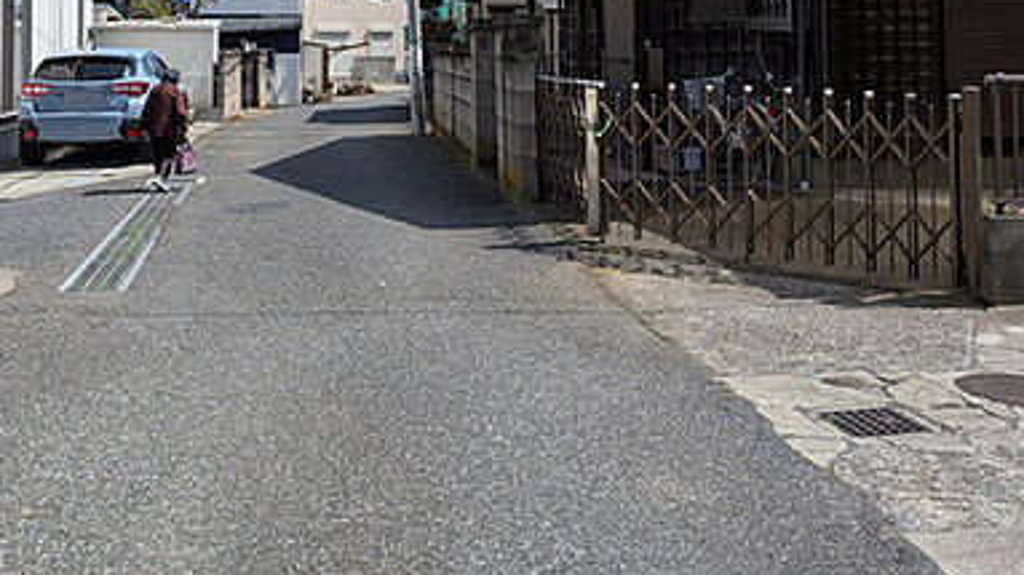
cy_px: 11
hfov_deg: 48.3
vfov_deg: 27.4
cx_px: 310
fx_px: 1113
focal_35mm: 41
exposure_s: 1/1560
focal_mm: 4.53
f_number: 1.7
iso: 28
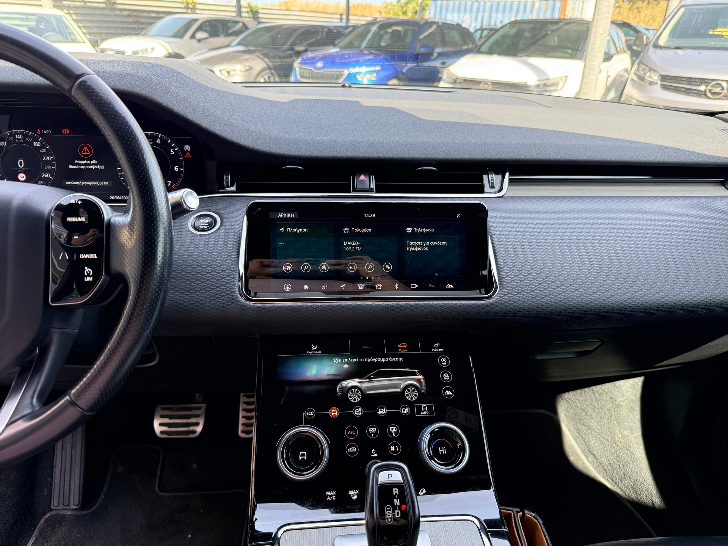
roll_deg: -1.9
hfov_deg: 71.6
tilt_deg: -23.7
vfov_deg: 56.8
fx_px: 505
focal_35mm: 24
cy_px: 273
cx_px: 364
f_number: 1.78
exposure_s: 1/243
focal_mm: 6.76
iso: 125
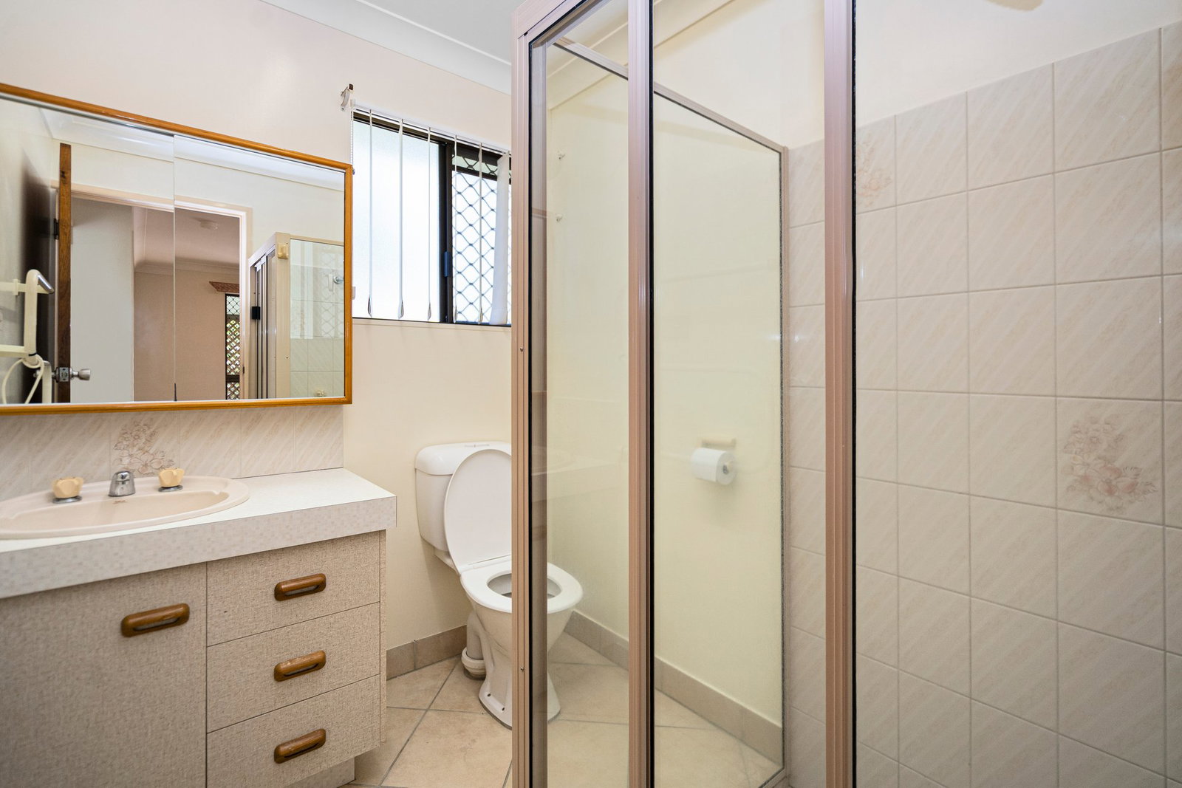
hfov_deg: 96.7
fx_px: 525
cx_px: 591
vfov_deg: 73.8
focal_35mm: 16
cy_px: 394
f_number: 4
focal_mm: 16
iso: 640
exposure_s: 1/160
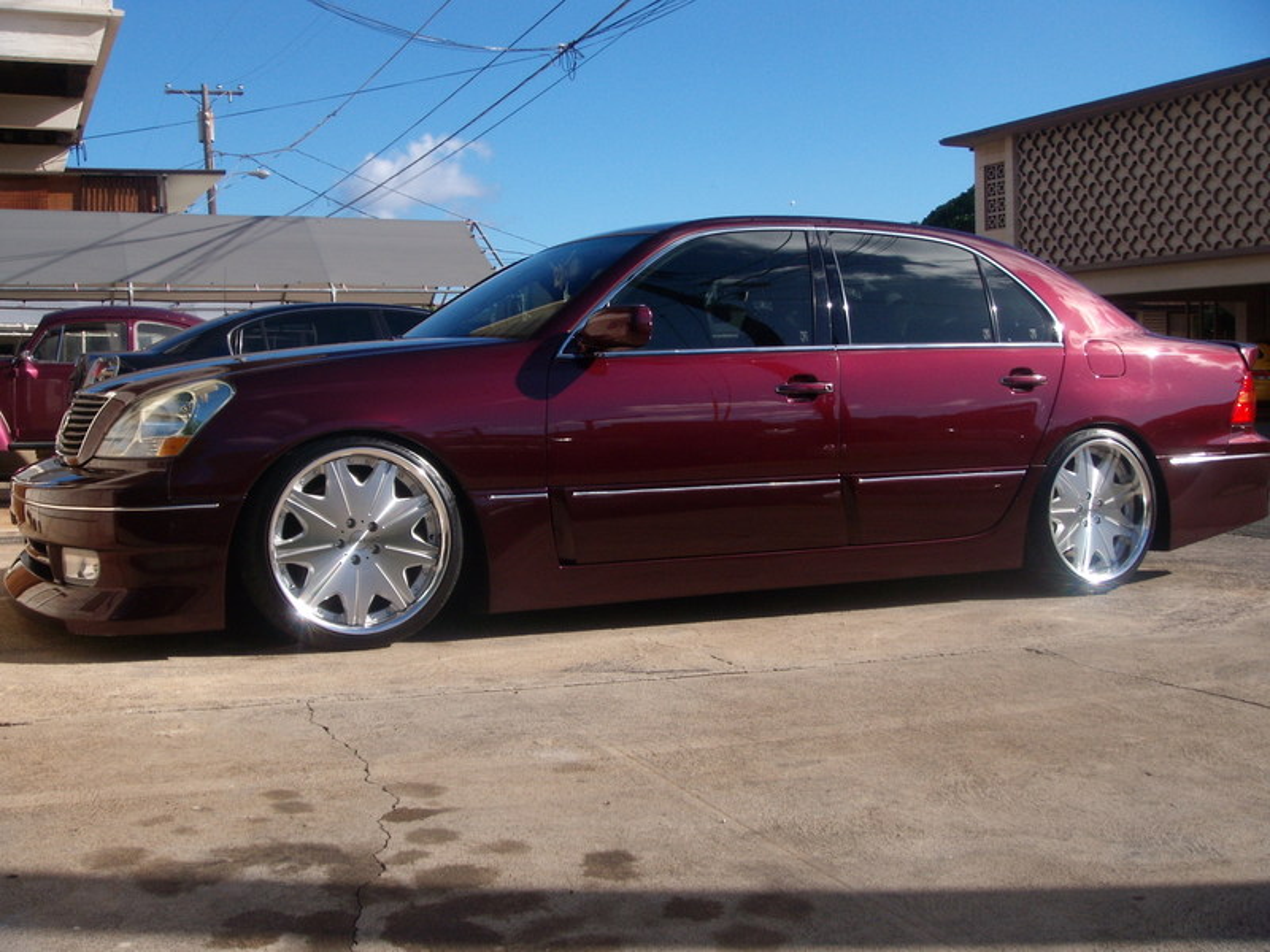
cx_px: 635
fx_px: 1394
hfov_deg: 49.0
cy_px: 476
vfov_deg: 37.7
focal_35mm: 38
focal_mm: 6.4
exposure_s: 1/400
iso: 64
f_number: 5.7
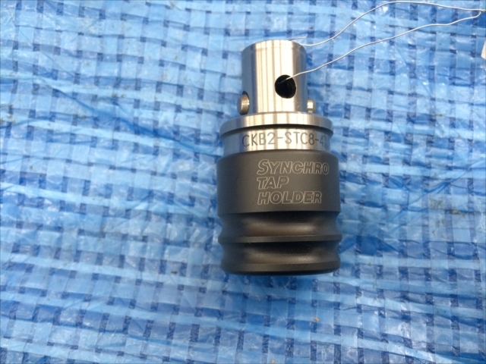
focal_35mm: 29
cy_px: 182
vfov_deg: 48.2
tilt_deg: -85.8
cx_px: 243
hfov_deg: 61.7
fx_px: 407
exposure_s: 1/30
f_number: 2.2
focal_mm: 4.15
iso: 160
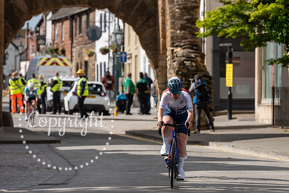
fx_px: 1967
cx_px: 199
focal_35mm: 245
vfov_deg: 5.6
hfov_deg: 8.4
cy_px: 95
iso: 160
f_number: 5
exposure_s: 1/1000
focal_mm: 178
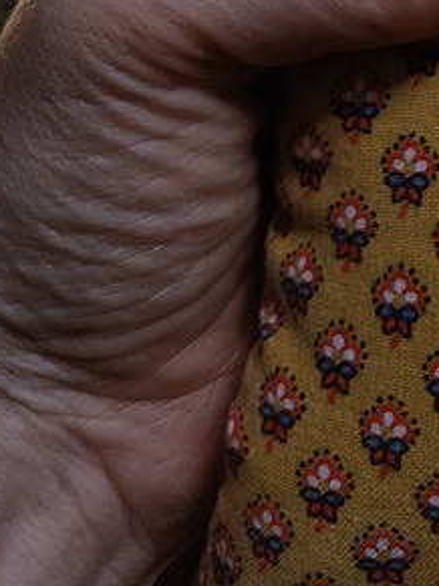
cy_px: -135
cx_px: 882
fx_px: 1608
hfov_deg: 13.3
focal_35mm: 95
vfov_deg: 19.4
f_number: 1.8
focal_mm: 6.06
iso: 50
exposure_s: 1/1160
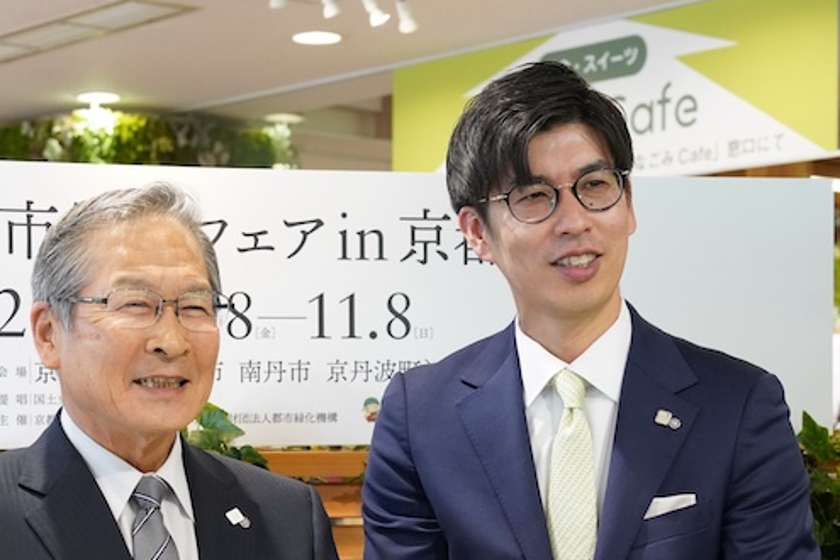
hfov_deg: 20.2
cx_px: 380
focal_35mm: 101
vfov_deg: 13.5
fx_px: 2356
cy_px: 452
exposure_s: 1/250
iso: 3200
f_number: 5.6
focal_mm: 50
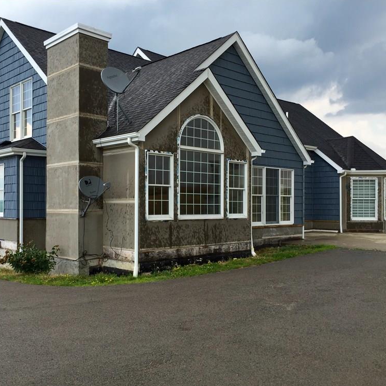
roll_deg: -0.4
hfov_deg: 47.1
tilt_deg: +1.3
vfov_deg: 47.2
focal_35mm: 35
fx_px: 442
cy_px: 196
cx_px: 167
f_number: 2.2
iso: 32
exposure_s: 1/573
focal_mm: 4.15
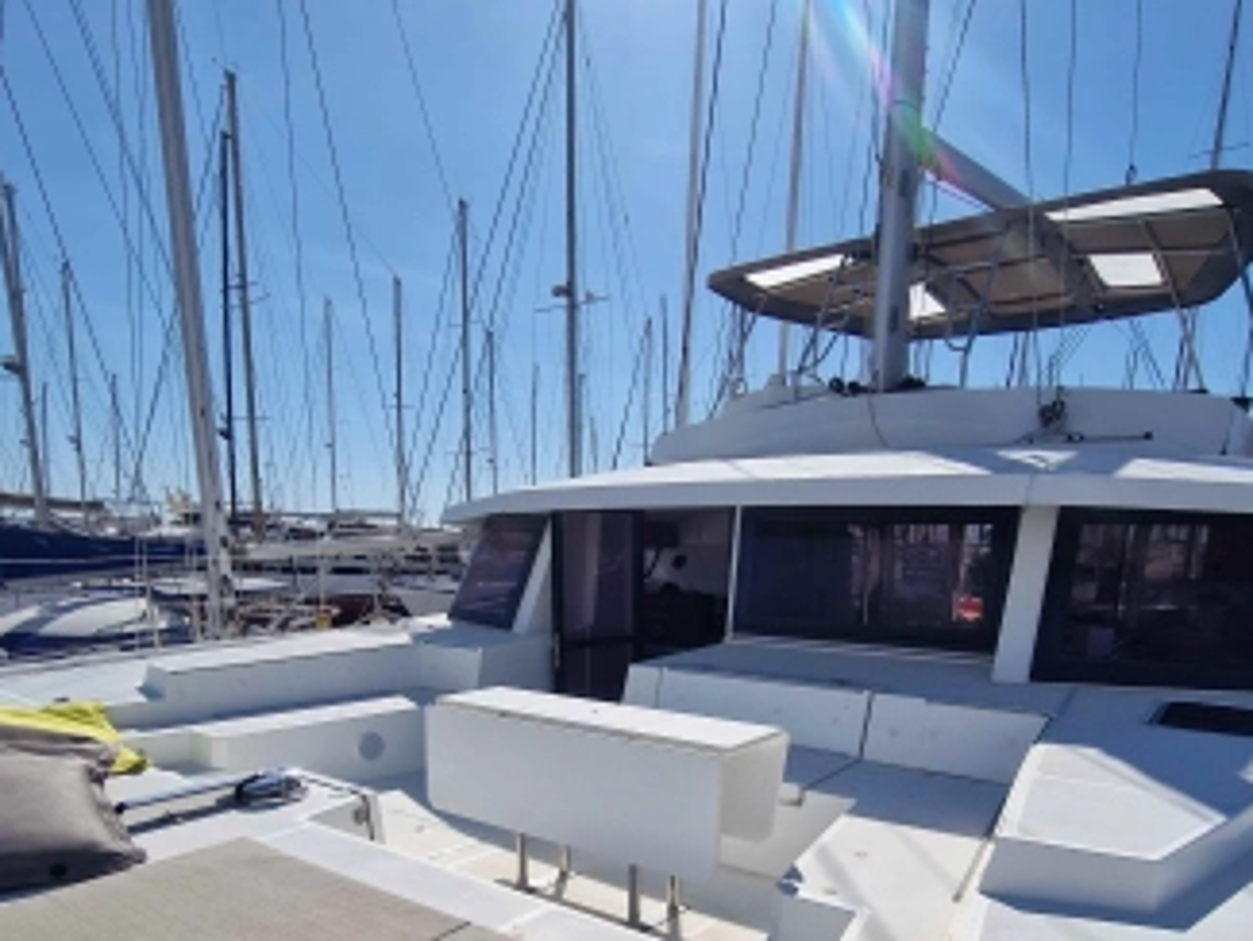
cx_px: 671
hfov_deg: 76.3
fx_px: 797
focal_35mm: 22
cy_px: 758
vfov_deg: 56.5
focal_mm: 2.2
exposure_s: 1/5344
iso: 50
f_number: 2.2
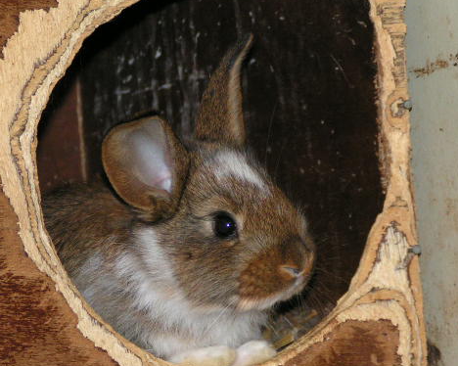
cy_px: 206
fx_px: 2967
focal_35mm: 219
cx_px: 219
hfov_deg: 8.8
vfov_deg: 7.1
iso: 200
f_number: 3.5
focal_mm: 25.1
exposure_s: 1/200
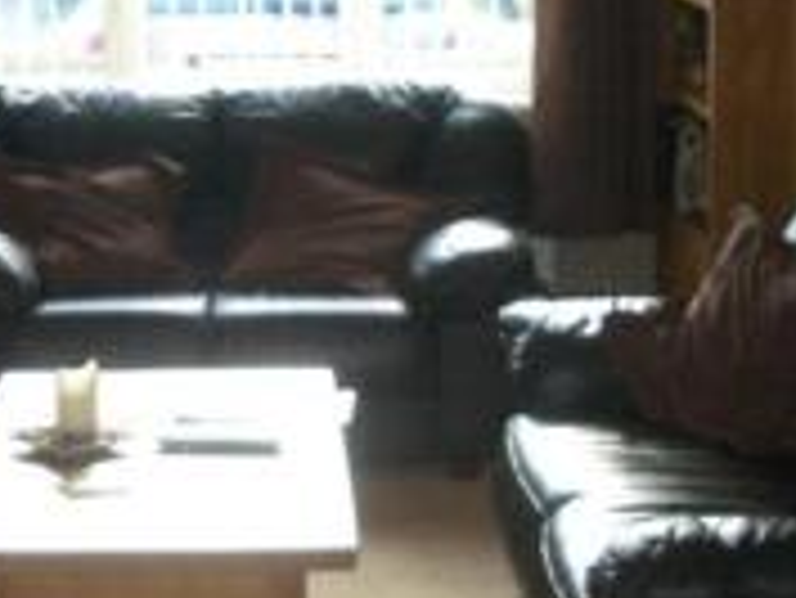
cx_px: 241
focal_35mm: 115
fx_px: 2646
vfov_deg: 12.9
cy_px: 241
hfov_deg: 17.0
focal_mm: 5.8
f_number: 2.6
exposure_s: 1/100
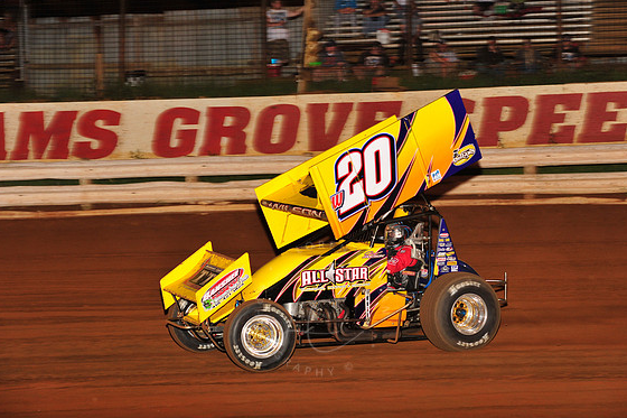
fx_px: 2020
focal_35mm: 116
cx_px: 321
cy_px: 205
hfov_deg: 17.6
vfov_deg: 11.8
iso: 1000
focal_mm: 112
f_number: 6.3
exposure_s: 1/320
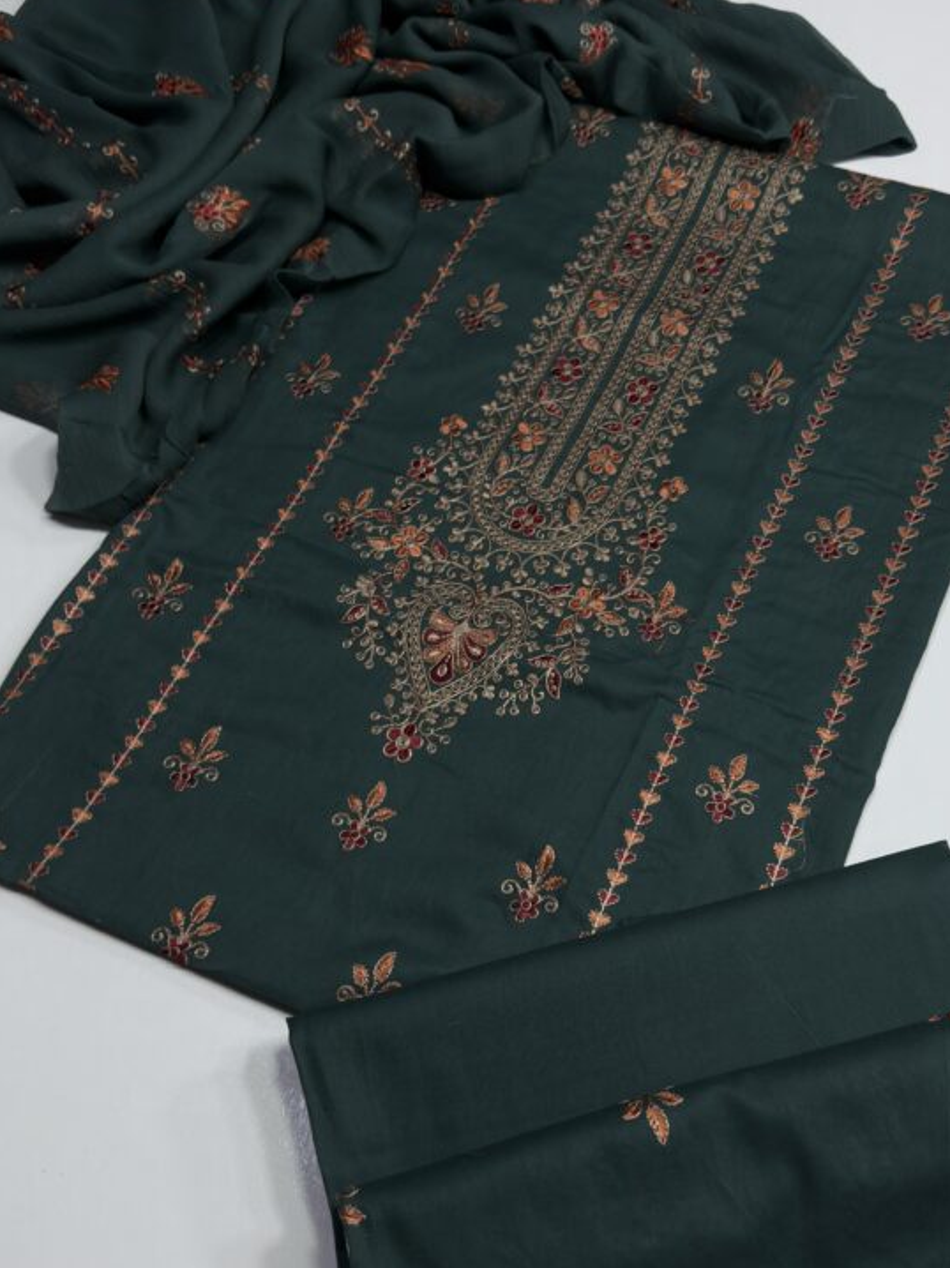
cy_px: 692
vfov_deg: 47.8
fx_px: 1428
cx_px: 526
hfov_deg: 36.8
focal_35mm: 39
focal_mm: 6.76
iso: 100
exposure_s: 1/862
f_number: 1.78
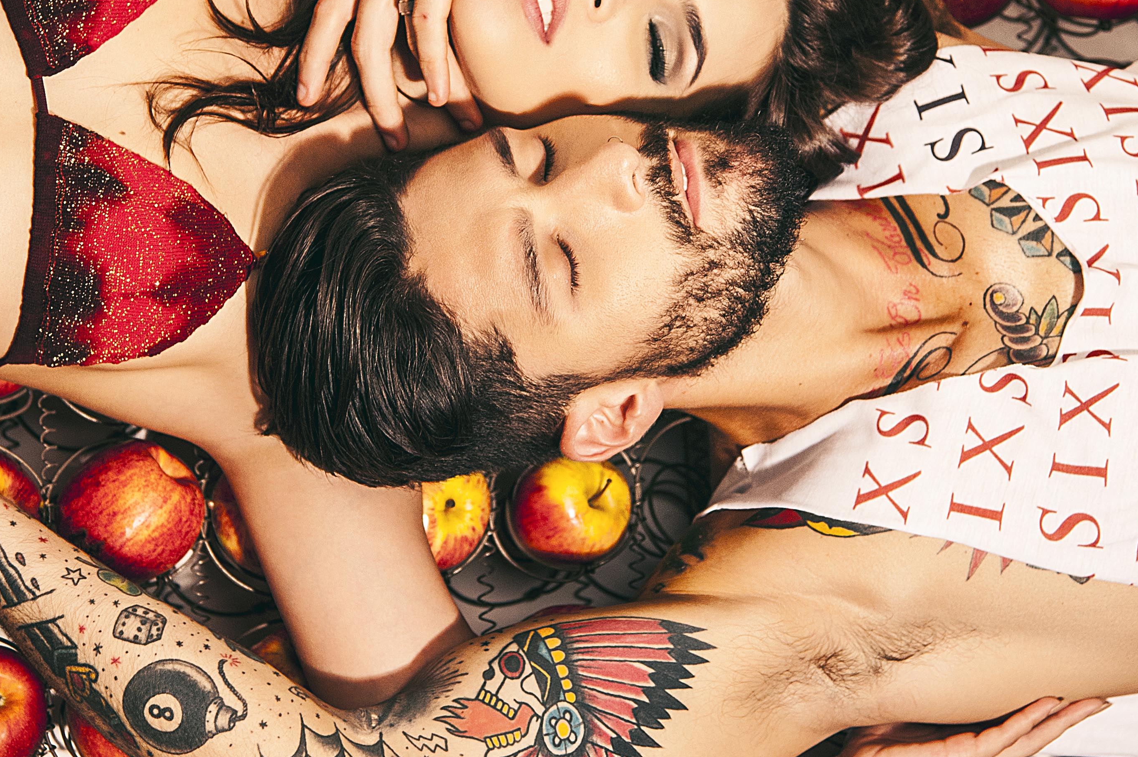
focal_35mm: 121
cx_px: 573
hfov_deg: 16.9
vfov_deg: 11.3
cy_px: 230
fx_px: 3823
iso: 640
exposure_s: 1/125
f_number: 4
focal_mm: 78
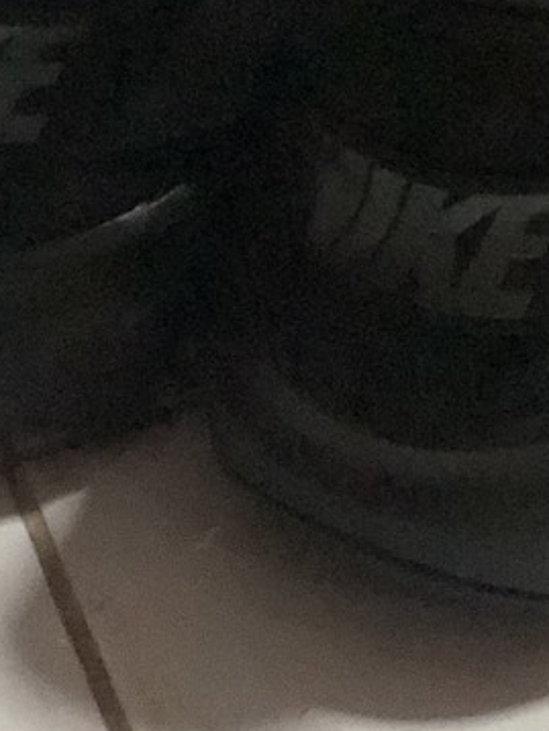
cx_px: 531
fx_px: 4034
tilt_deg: -37.8
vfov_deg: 10.2
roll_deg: +2.6
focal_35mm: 191
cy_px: -174
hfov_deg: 7.8
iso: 1250
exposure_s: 1/33
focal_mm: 6.6
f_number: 2.8
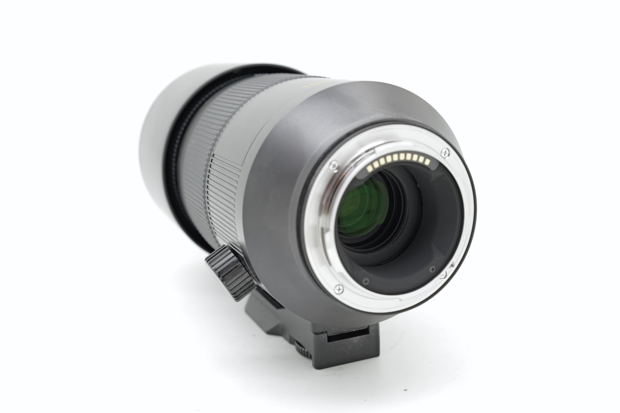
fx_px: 740
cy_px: 206
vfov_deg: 31.2
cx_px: 310
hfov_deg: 45.4
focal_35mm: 43
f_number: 8
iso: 800
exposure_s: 1/50
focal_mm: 43
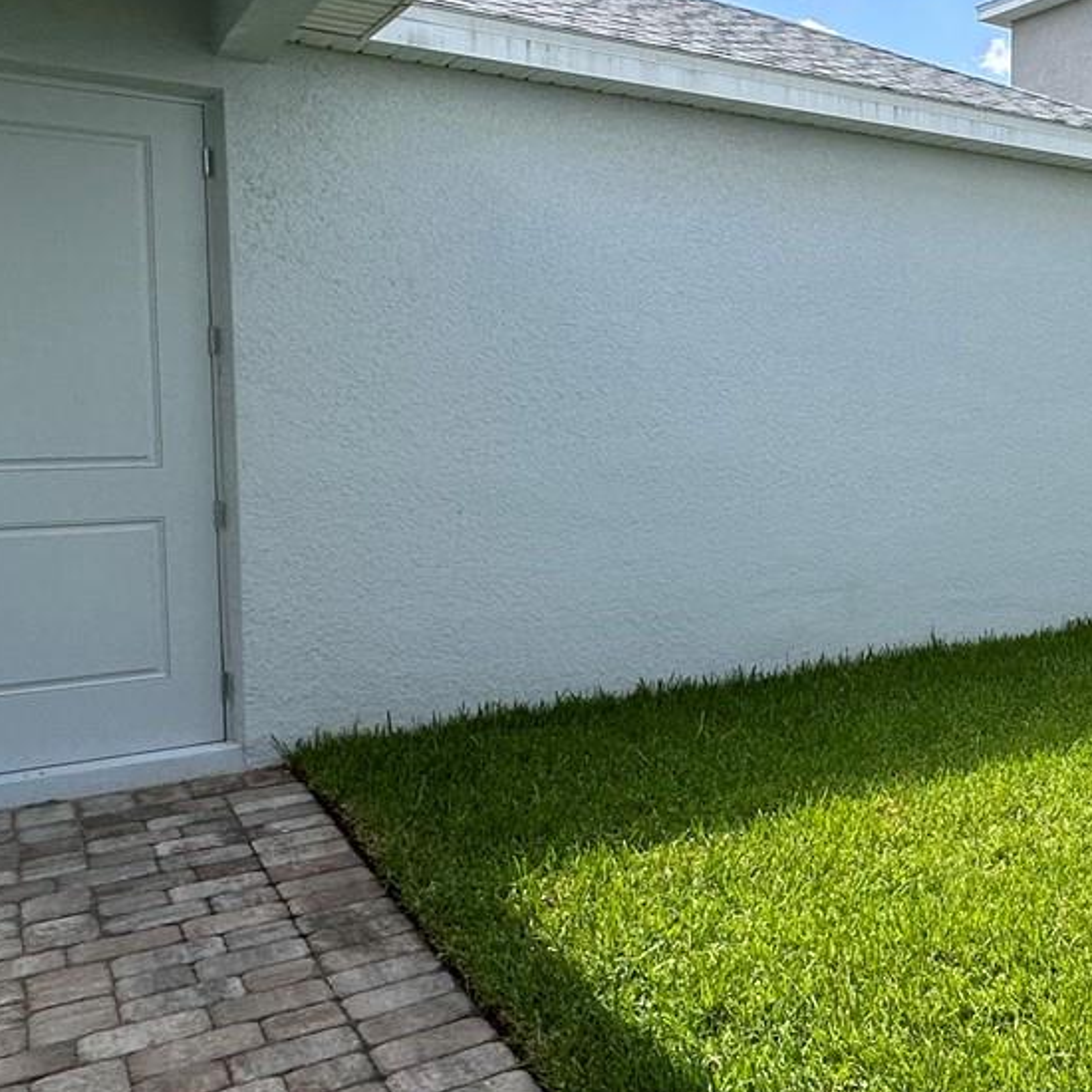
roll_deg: -1.2
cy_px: 469
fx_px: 1285
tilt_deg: -4.0
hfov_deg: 39.0
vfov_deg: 45.9
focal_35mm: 36
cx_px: 1163
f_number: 2.2
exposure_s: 1/807
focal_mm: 2.22
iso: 40
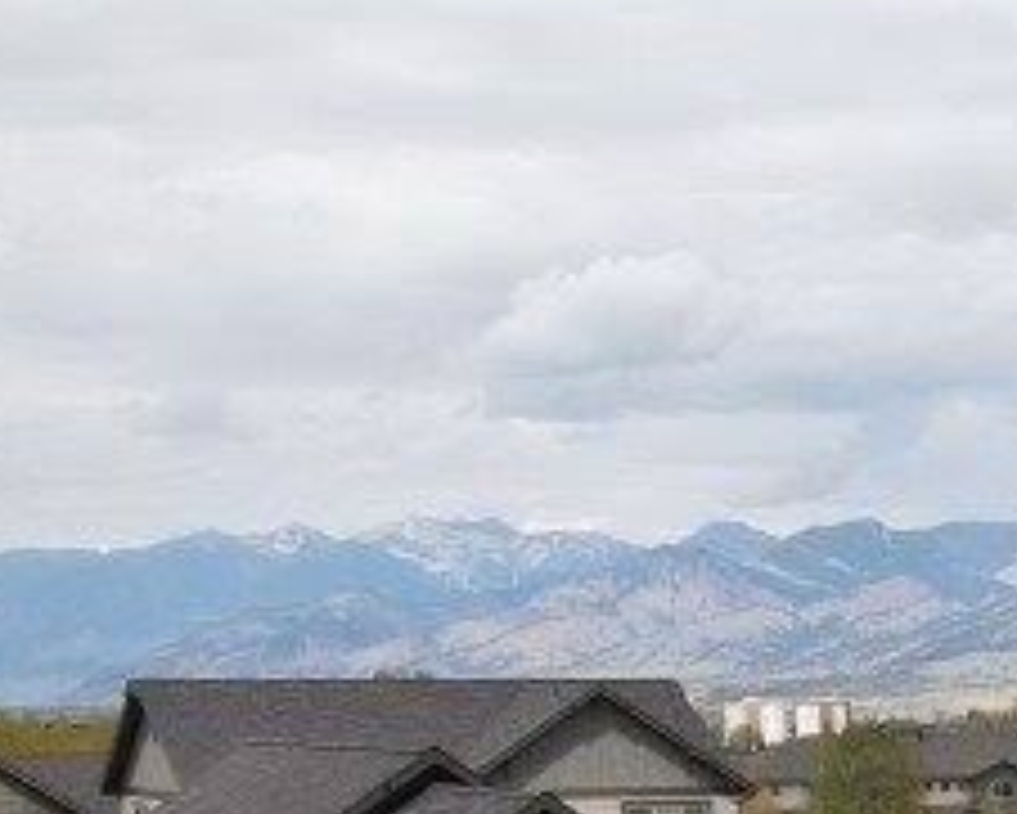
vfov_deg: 13.3
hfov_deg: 16.4
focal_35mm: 106
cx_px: 1552
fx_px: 3192
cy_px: 1390
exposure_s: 1/640
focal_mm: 4.5
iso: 100
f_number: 2.8
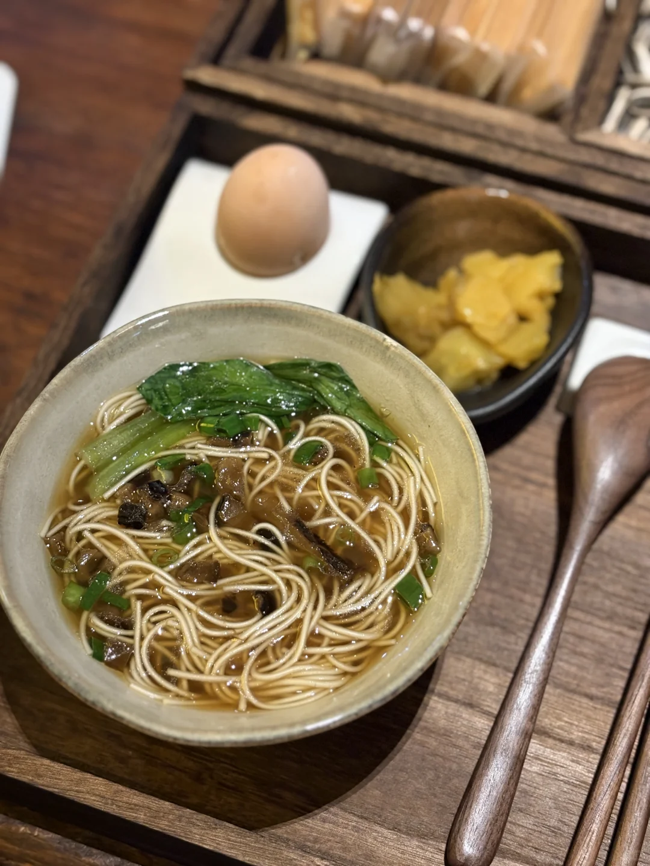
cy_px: 433
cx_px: 325
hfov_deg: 28.0
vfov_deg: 36.8
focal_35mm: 52
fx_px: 1302
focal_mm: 5.96
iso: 320
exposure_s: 1/32
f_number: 1.6
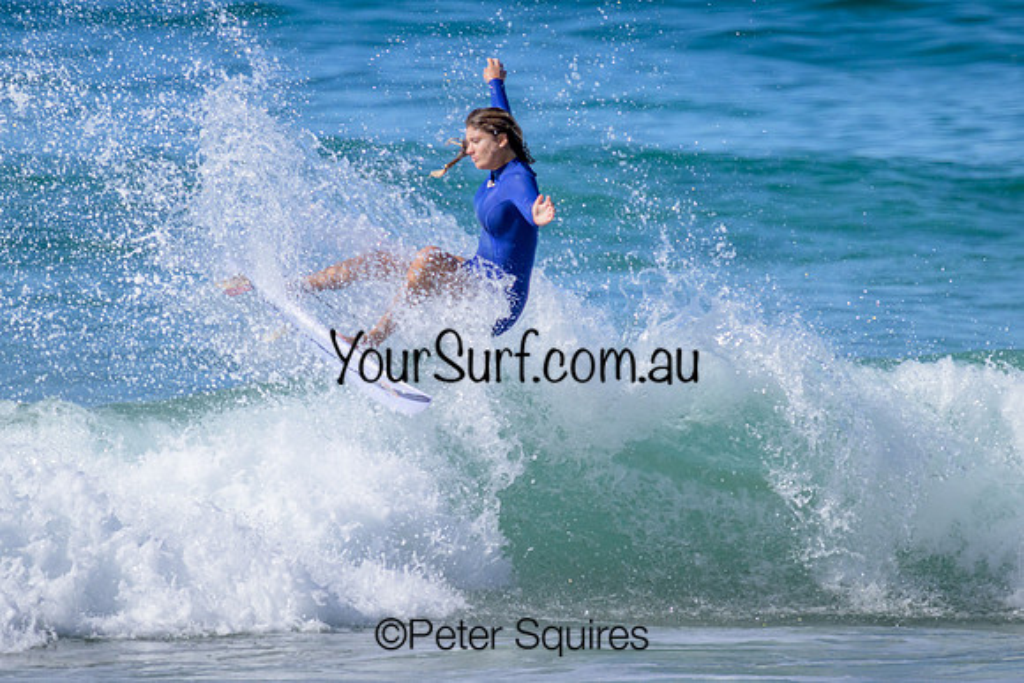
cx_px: 491
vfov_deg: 1.3
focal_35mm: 1090
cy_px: 293
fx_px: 31012
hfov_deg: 1.9
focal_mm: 800
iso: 1000
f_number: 11
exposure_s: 1/2000
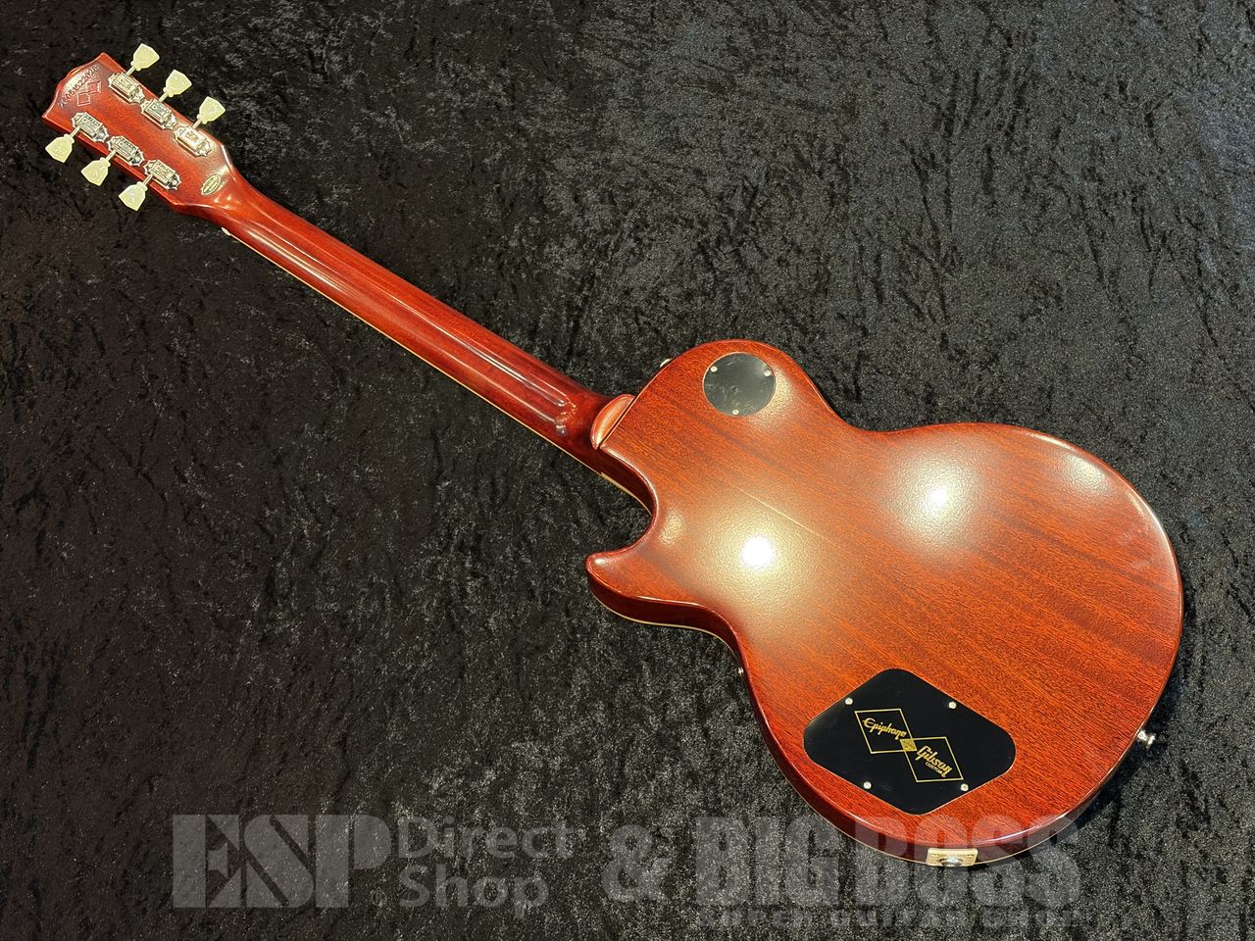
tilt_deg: -65.6
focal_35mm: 52
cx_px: 628
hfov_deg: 36.8
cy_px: 470
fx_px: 1885
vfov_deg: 28.0
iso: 125
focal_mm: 5.96
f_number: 1.6
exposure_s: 1/40
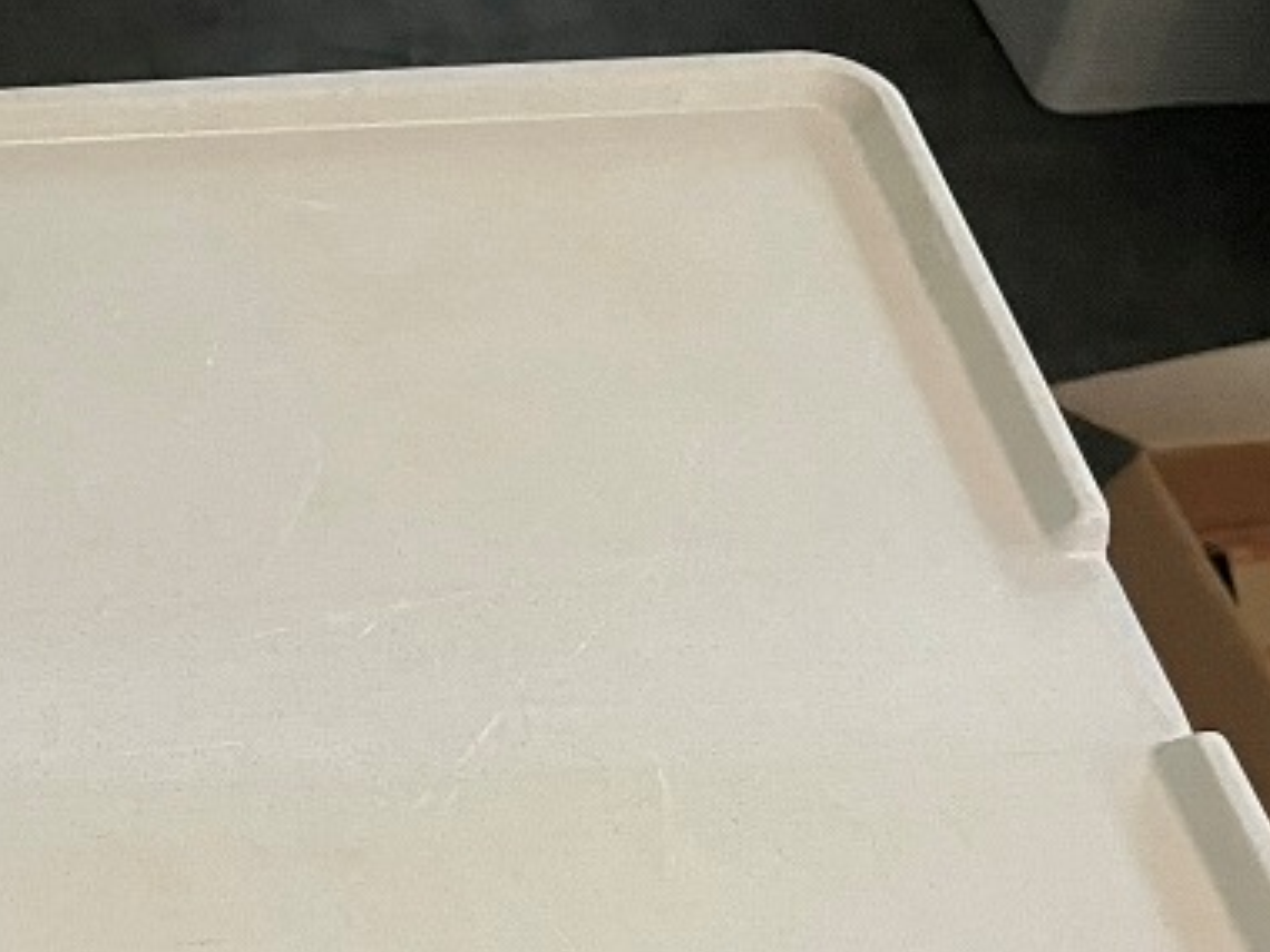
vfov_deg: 20.0
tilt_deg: -53.7
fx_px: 2568
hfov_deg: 25.5
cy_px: 1062
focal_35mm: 70
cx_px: -170
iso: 320
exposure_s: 1/60
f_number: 1.6
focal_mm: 5.1
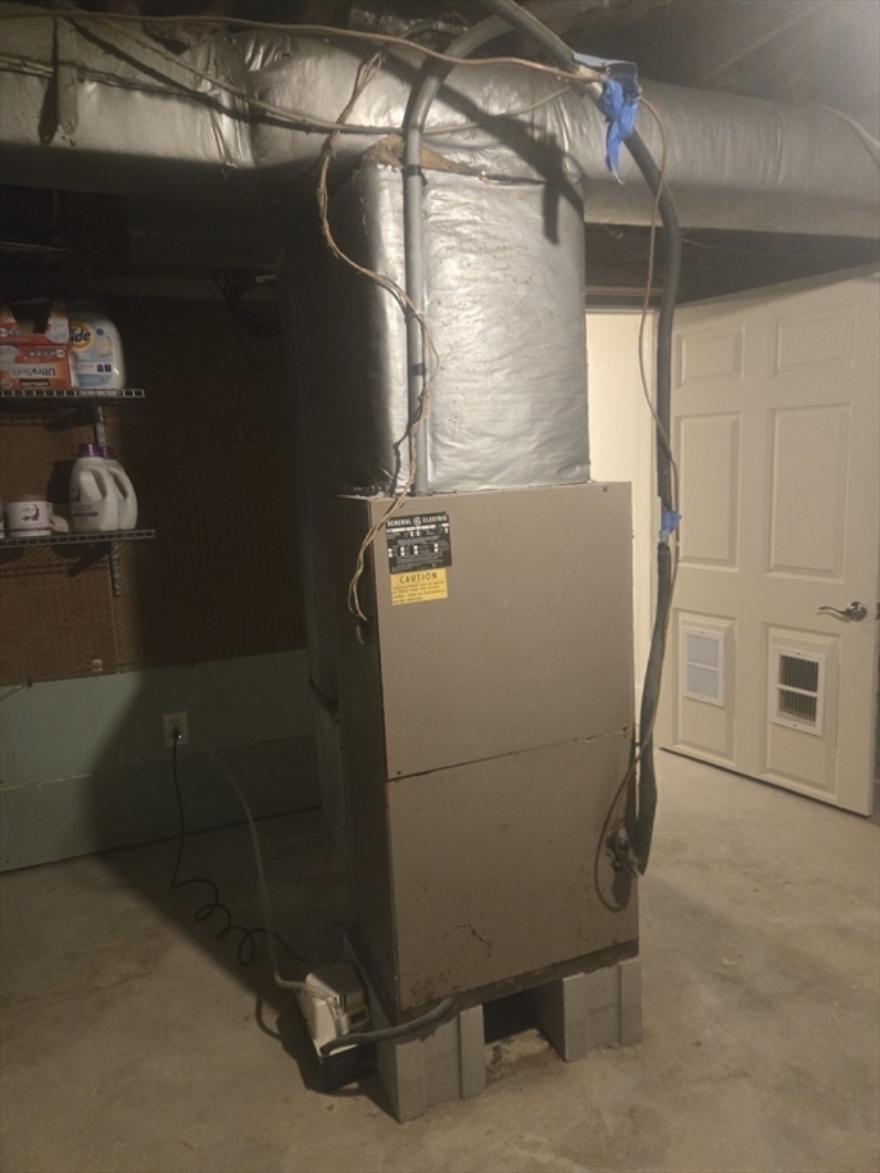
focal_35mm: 23
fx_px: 780
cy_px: 586
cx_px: 440
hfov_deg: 58.9
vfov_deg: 73.9
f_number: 1.8
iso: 1000
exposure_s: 1/60
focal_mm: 5.4
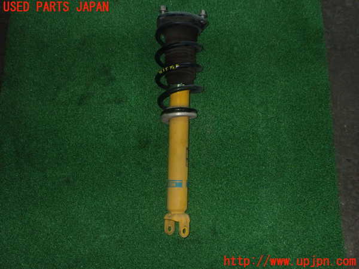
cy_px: 134
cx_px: 180
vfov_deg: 39.7
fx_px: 373
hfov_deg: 51.4
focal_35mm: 36
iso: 500
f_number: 7.1
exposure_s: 1/40
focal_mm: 6.37
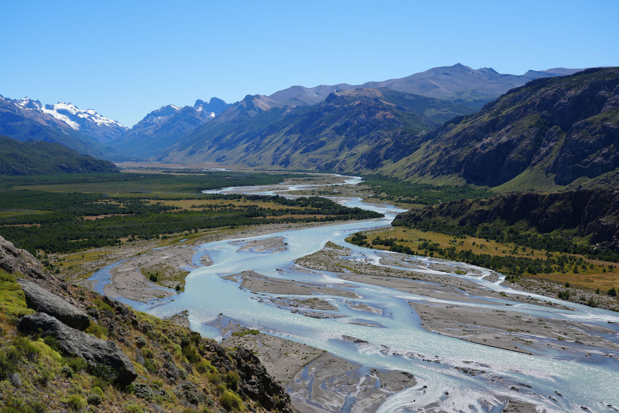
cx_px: 310
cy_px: 206
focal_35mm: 39
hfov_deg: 49.6
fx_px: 670
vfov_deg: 34.2
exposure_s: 1/200
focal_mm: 39
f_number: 10
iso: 100
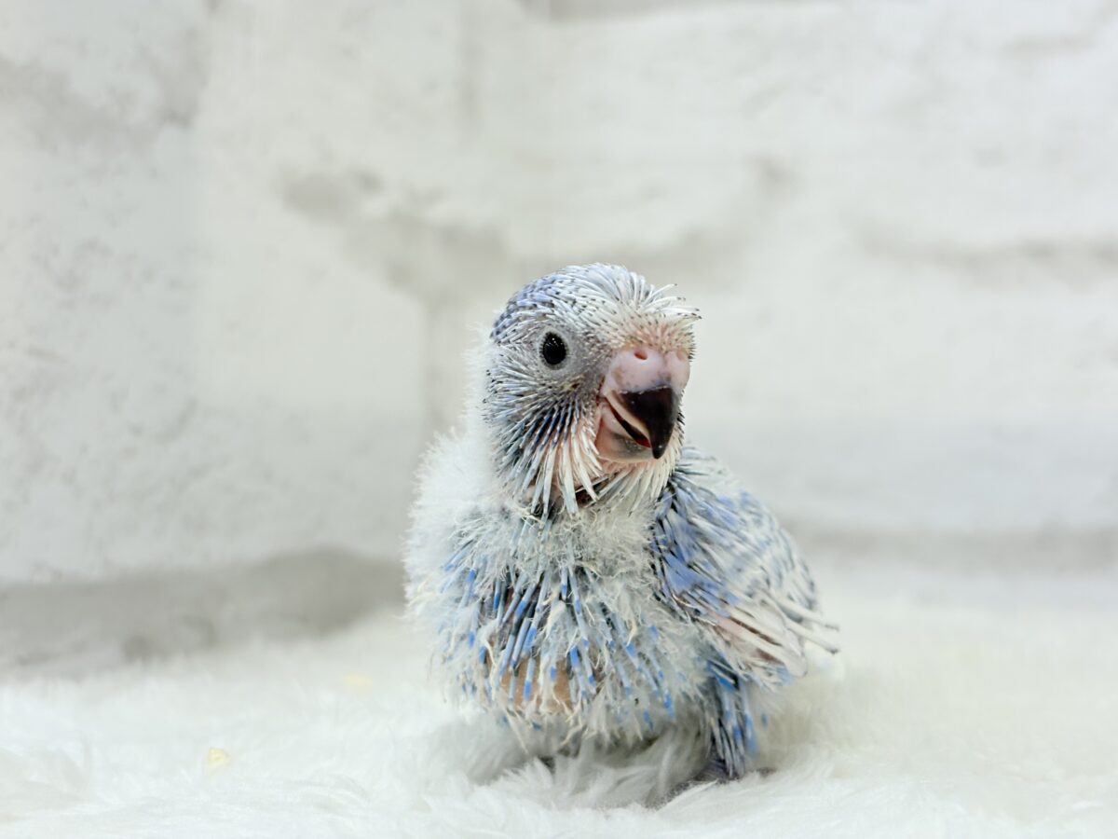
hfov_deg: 36.8
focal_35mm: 52
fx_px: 1679
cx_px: 559
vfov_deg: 28.0
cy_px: 420
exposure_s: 1/100
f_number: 1.6
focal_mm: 5.96
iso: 64
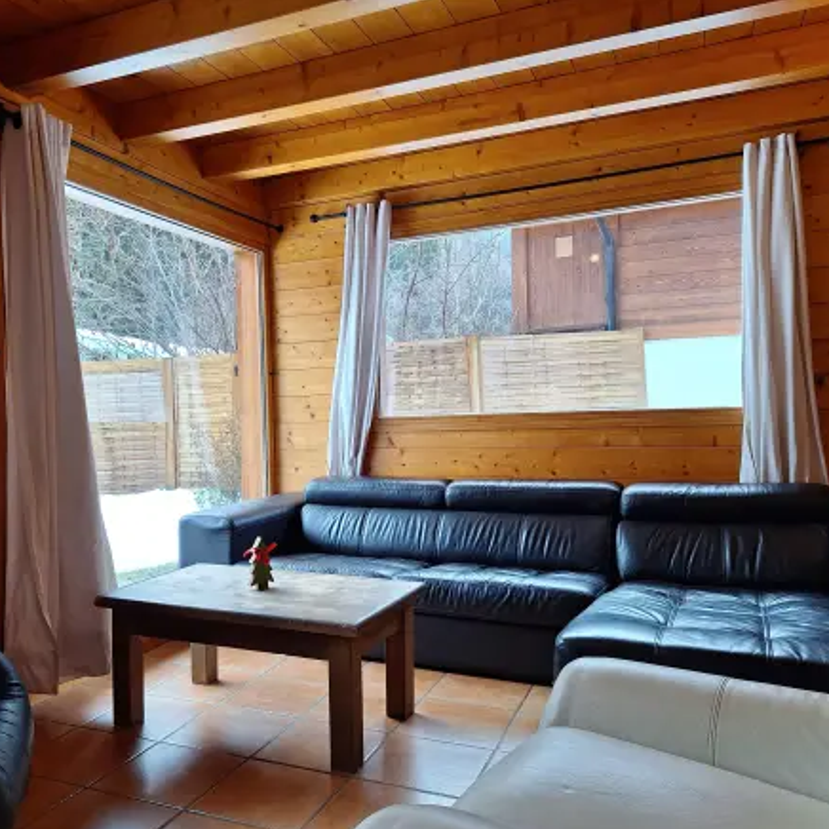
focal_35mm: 28
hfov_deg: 56.9
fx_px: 759
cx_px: 333
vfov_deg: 57.3
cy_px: 424
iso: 40
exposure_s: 1/50
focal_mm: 5.54
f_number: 1.8
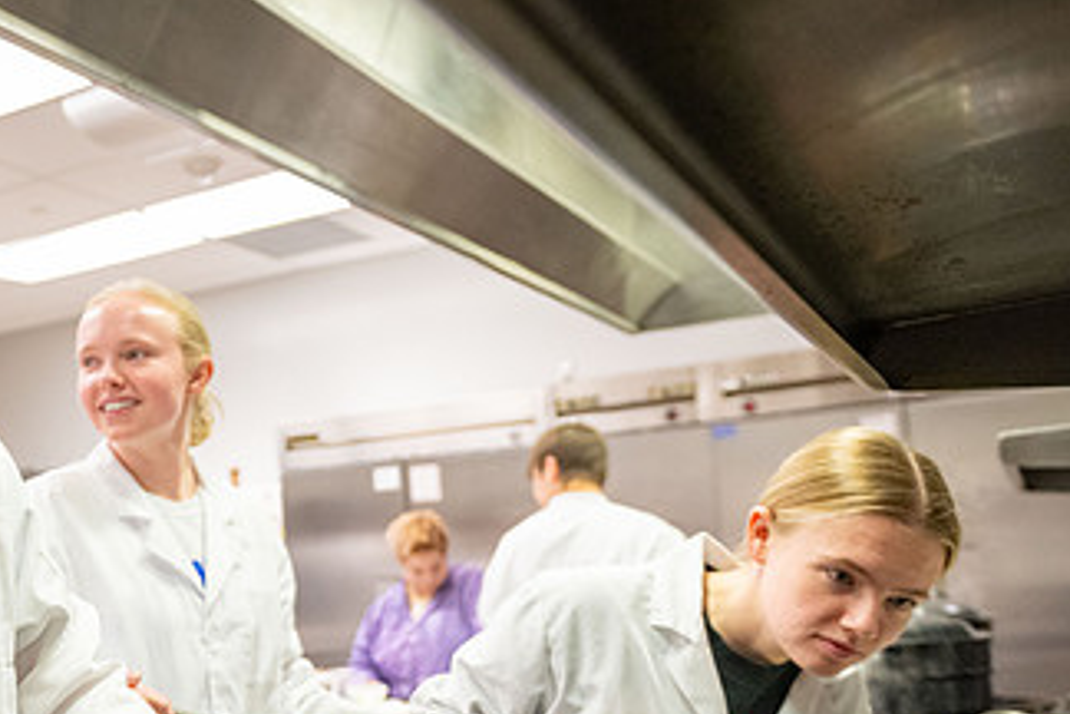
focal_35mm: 43
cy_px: 504
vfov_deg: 30.8
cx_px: 258
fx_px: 1278
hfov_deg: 43.8
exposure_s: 1/250
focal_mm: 24
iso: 2500
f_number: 2.8
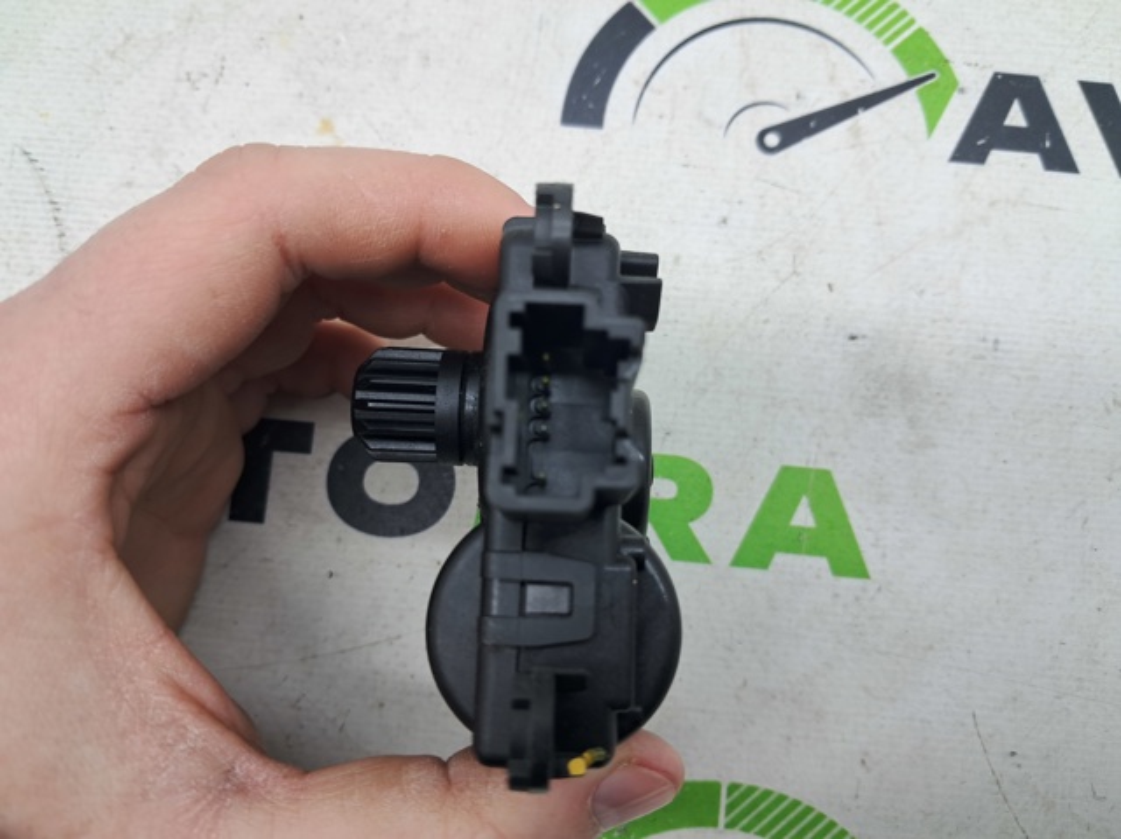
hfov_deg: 65.4
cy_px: 420
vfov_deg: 51.3
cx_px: 560
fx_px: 874
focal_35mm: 27
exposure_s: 1/50
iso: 50
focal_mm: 4
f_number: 1.8
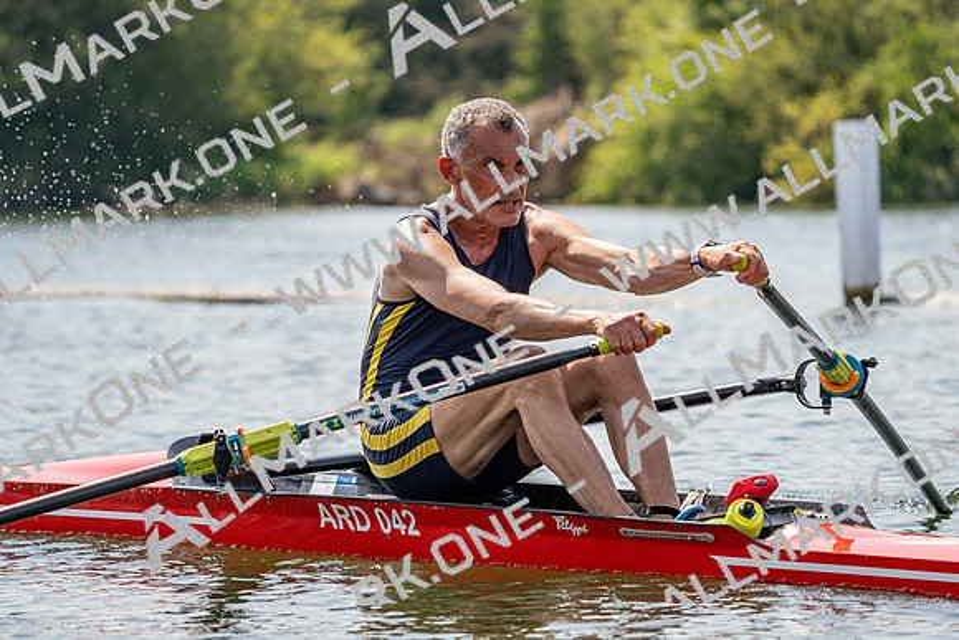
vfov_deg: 6.2
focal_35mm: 223
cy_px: 320
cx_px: 480
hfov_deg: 9.2
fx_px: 5942
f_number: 5.6
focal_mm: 223
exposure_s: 1/1600
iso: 250
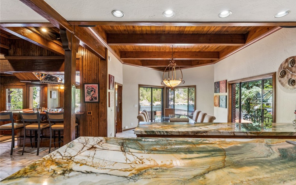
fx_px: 141
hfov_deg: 92.9
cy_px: 97
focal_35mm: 17
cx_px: 154
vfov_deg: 66.7
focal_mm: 16.4
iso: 100
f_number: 13
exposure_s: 1/1.67
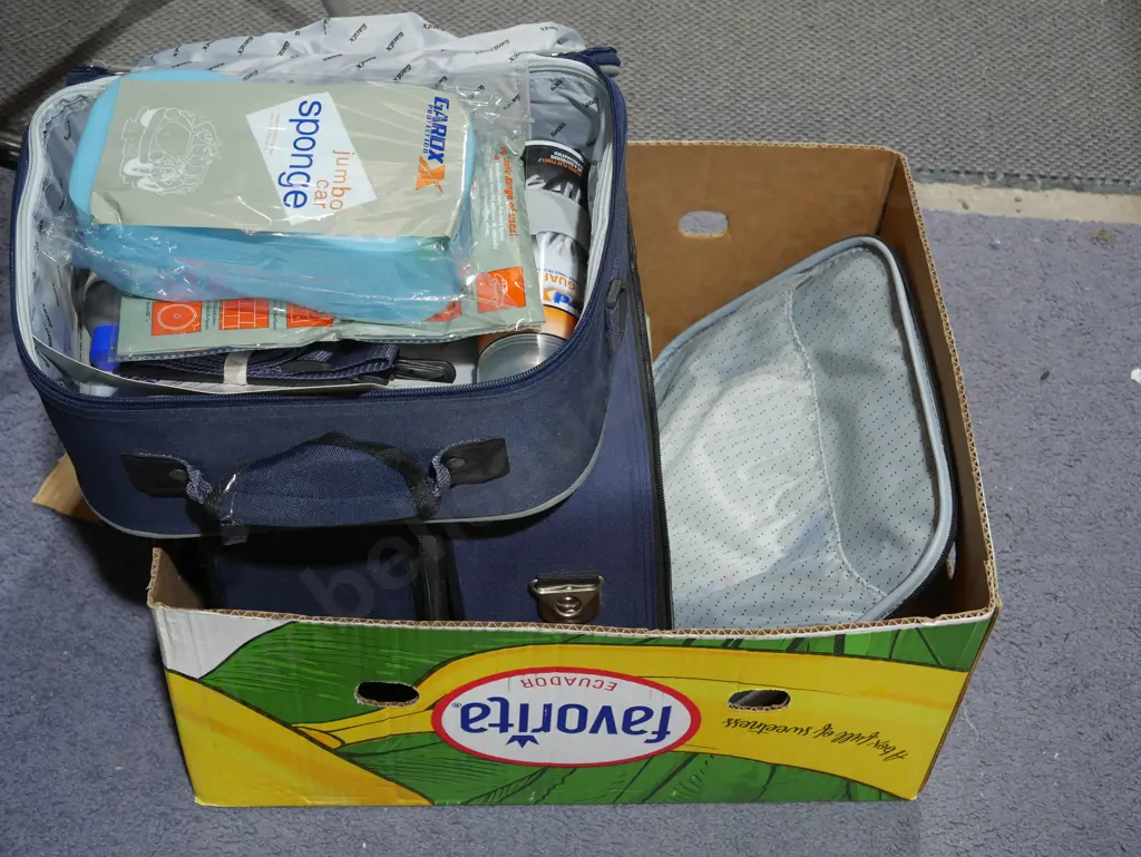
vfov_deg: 28.1
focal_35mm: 52
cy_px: 428
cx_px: 570
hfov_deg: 36.8
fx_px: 1715
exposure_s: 1/60
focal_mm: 26
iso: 640
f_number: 5.3
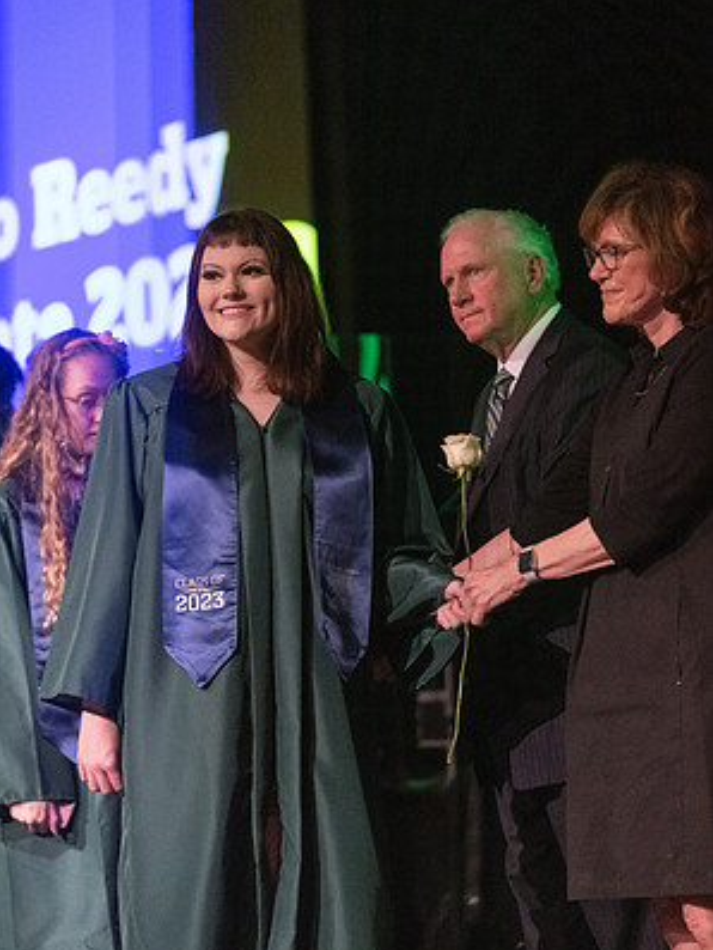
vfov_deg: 14.8
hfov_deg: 11.2
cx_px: 356
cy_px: 491
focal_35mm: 133
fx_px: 3651
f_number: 2.8
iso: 16000
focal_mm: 122
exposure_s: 1/1000
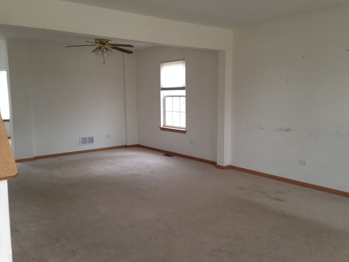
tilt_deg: -7.6
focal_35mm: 33
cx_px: 174
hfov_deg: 55.4
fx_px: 333
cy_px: 131
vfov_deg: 42.9
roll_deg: -0.1
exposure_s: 1/20
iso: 100
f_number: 2.4
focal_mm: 4.12
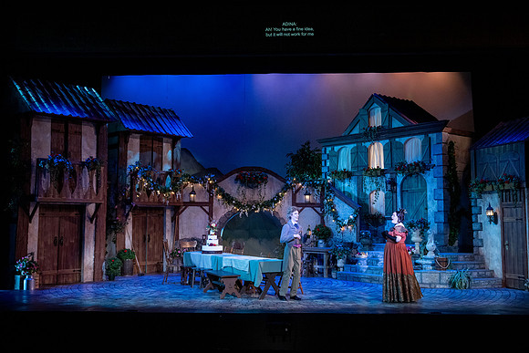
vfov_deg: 35.1
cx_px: 264
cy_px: 176
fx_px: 558
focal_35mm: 38
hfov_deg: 50.7
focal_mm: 38
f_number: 6.3
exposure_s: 1/160
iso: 1600
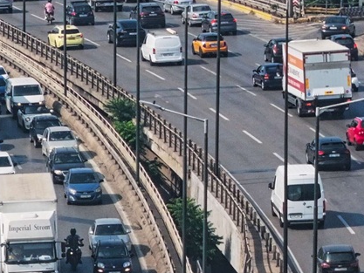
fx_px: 3177
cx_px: 133
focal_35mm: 302
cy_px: 96
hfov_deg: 6.6
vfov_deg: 4.9
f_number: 2.8
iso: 100
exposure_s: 1/800
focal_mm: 19.4
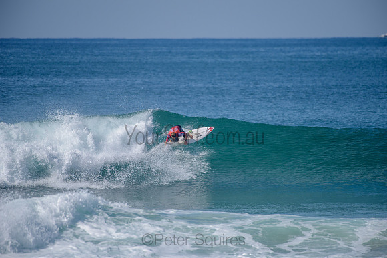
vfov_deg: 2.8
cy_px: 129
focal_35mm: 500
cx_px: 194
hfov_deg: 4.1
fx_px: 5376
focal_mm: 500
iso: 160
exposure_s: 1/2000
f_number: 5.6
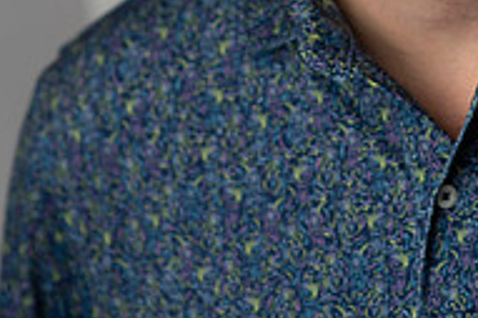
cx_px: 390
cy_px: -162
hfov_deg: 8.0
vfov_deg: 5.3
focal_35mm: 258
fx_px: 3423
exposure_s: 1/200
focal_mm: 85
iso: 160
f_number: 2.8
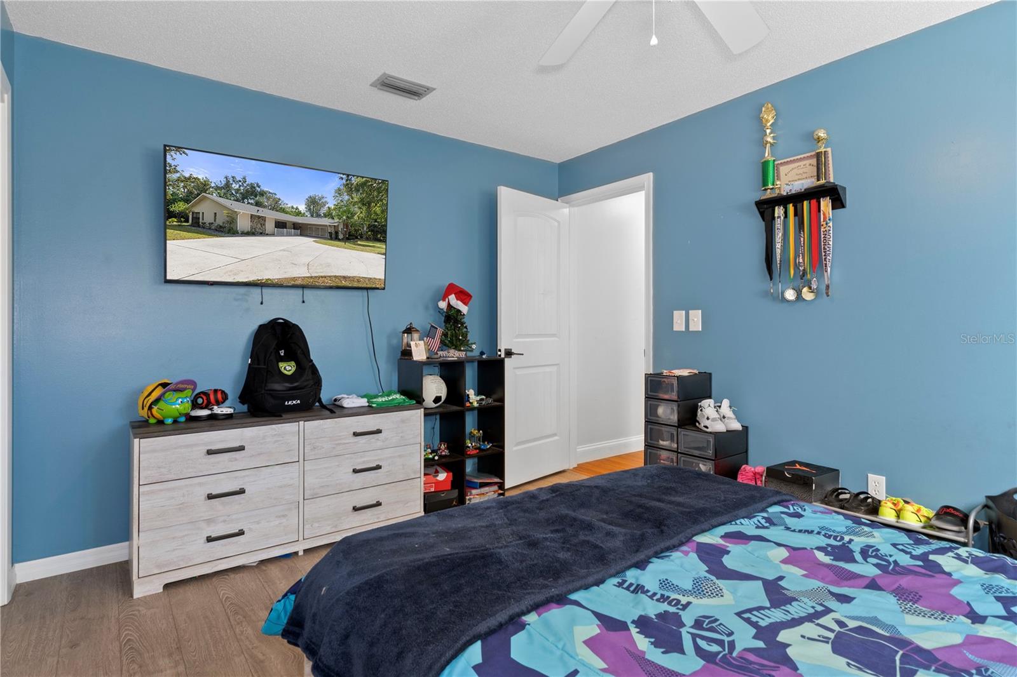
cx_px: 508
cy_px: 338
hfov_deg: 90.0
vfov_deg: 67.4
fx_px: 508
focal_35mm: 18
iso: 320
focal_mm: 12
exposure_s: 1.6
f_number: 8
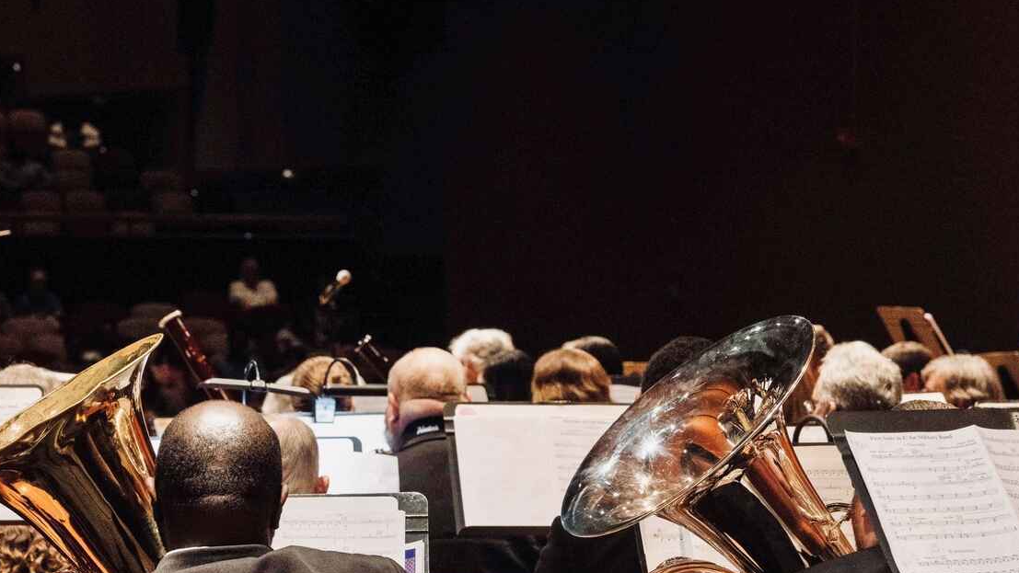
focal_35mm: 117
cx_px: 520
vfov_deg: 10.3
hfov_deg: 18.3
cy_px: 433
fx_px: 3162
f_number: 5.6
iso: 4000
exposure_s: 1/200
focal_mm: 70
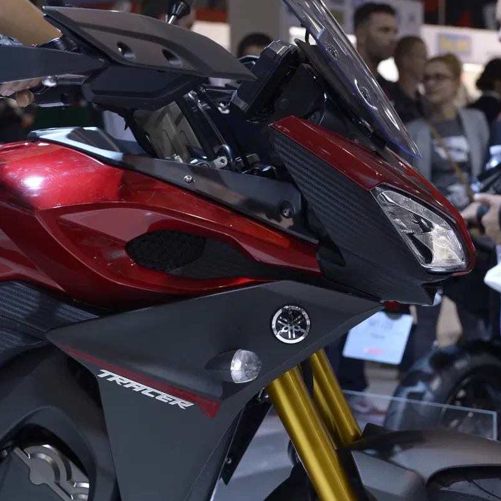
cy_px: 251
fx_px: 1474
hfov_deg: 19.3
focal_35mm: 90
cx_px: 275
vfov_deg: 19.3
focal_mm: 70
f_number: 6.3
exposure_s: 1/160
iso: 1000
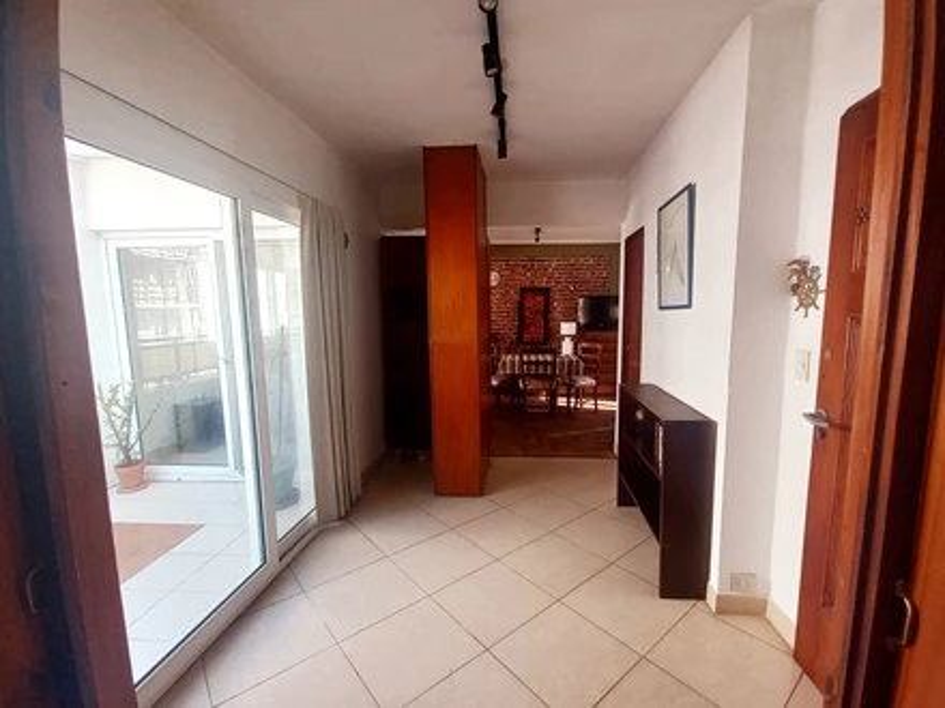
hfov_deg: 106.2
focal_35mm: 13
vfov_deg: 89.9
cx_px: 472
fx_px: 355
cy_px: 354
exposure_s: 1/100
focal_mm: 1.42
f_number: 2.2
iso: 64
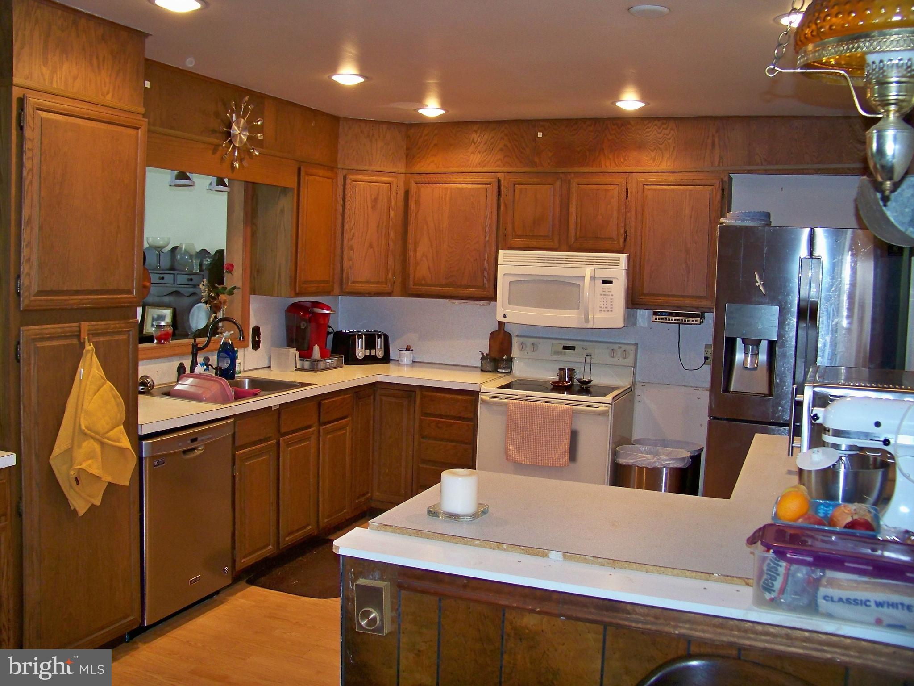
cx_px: 457
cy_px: 343
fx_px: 871
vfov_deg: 42.9
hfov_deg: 55.4
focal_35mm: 33
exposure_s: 1/30
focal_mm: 5.85
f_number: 2.8
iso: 200
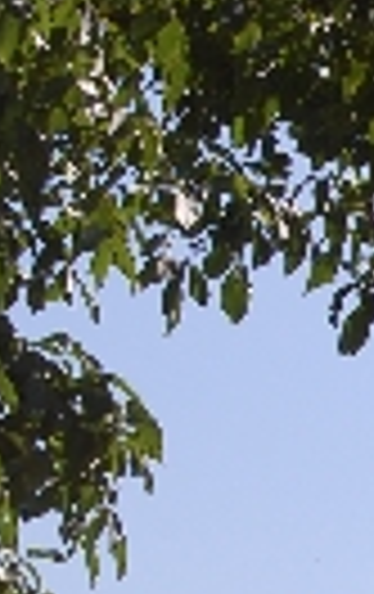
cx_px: 1108
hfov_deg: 3.2
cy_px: 603
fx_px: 6616
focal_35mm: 407
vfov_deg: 5.1
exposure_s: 1/400
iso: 200
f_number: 10
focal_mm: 55
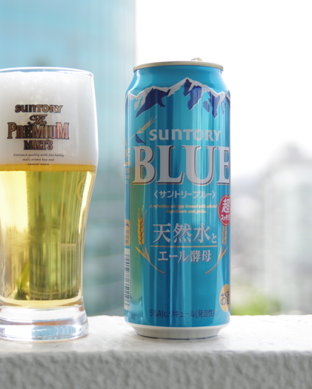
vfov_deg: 24.7
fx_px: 889
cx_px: 87
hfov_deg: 19.8
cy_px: 194
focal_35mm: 77
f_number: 2.8
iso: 200
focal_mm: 36
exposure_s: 1/640
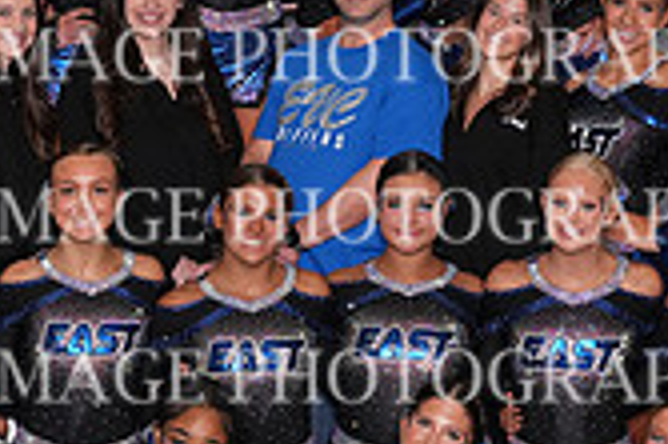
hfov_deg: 13.2
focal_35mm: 156
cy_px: 296
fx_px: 2892
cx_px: 208
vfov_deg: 8.8
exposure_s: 1/80
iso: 800
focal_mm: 30
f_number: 8
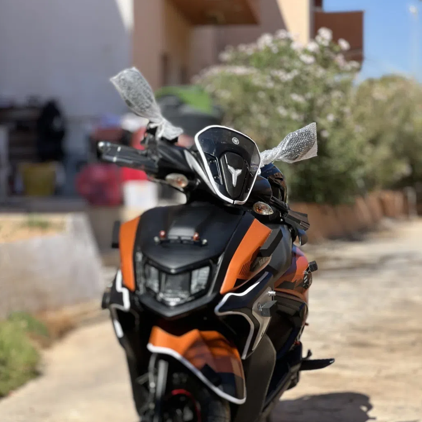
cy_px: 272
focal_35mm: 91
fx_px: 1255
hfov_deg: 19.1
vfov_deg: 19.0
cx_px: 211
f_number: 2.8
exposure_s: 1/494
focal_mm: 9
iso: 32
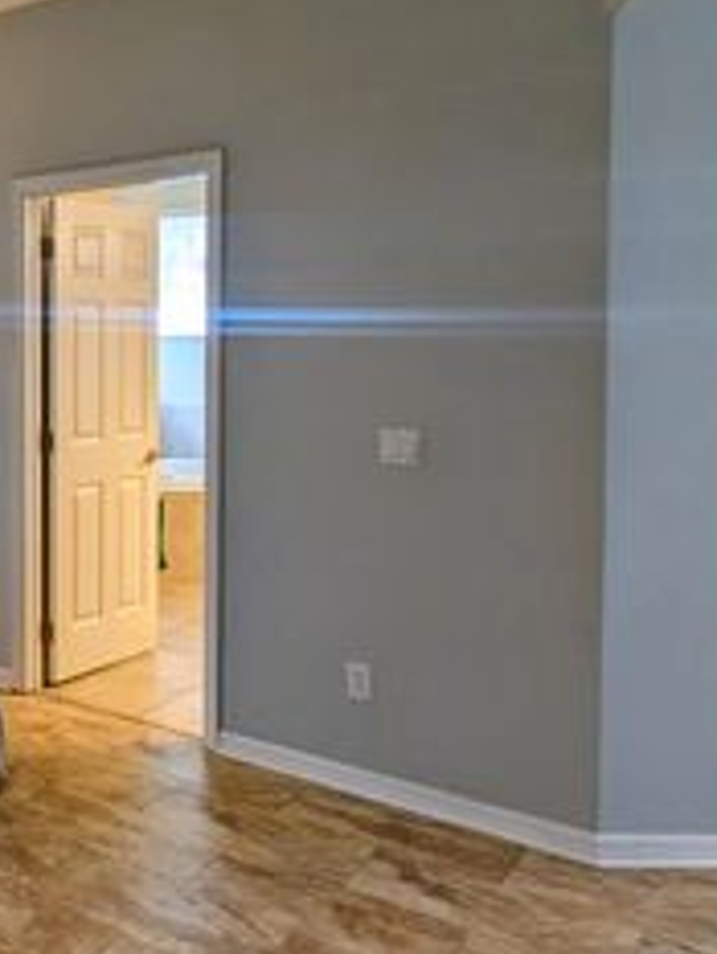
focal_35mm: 33
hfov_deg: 34.2
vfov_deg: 54.9
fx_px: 911
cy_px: 381
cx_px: -152
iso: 68
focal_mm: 2.02
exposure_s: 1/30
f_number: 1.7
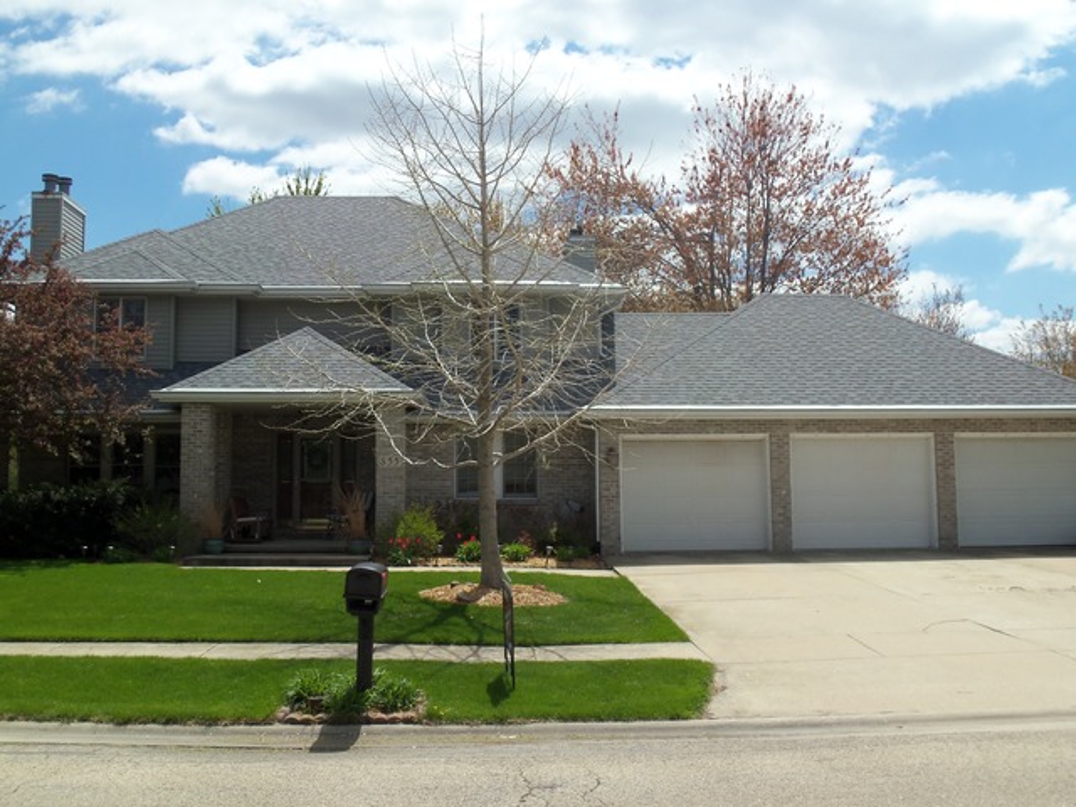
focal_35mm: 38
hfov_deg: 49.0
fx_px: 1181
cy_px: 404
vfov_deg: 37.7
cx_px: 538
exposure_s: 1/160
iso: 80
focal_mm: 6.7
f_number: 9.2
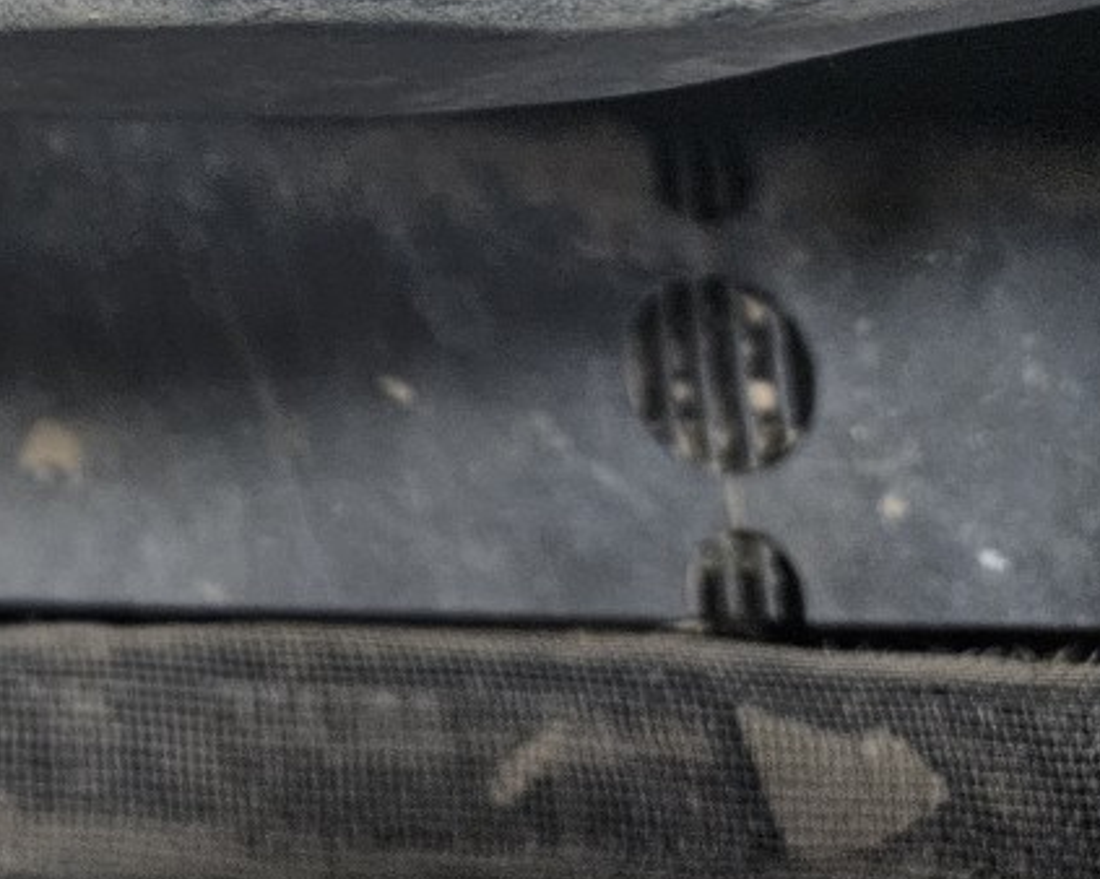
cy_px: -83
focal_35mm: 68
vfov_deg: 21.3
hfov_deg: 24.0
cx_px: -380
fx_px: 2213
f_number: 1.8
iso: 500
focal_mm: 5.4
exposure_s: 1/120
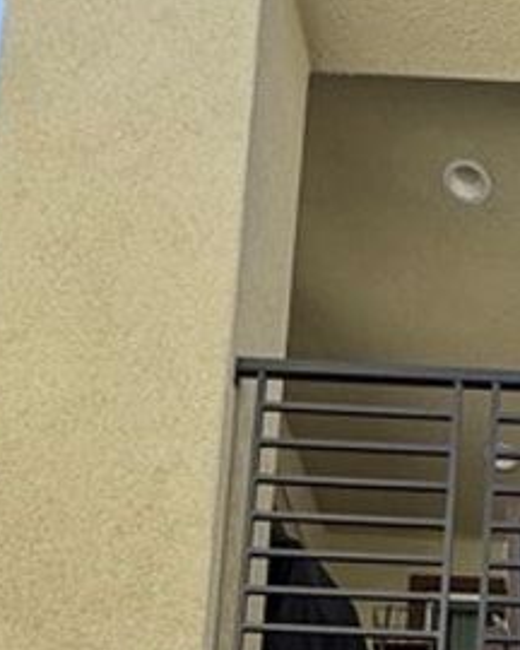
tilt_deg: +8.9
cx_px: 657
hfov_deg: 20.4
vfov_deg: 19.6
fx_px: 1327
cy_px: 1200
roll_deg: -0.3
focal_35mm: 69
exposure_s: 1/335
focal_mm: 2.22
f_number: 2.2
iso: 40
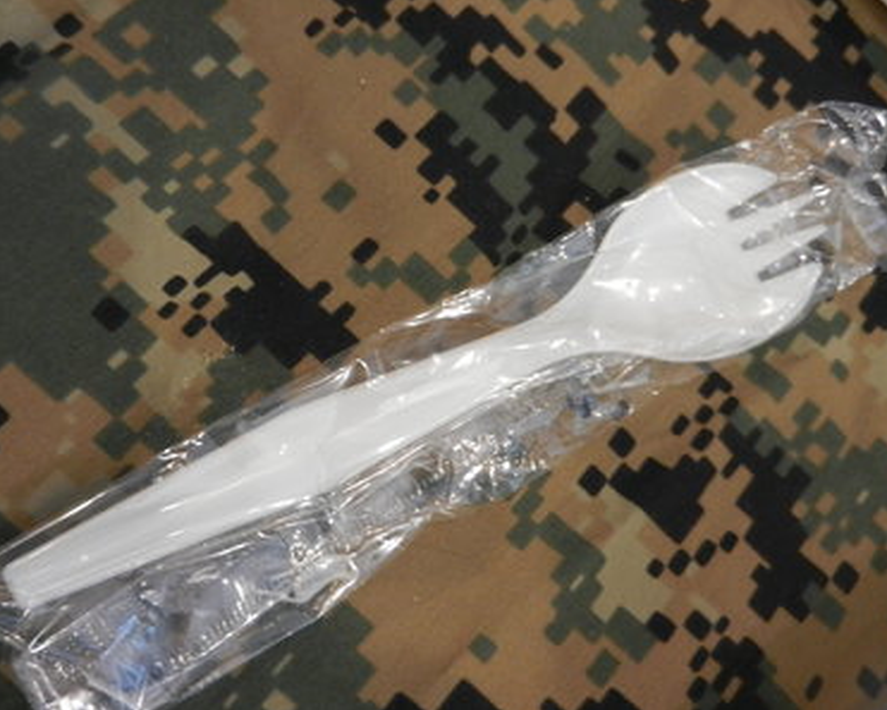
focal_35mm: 40
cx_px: 471
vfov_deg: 37.4
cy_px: 354
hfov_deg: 45.8
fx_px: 1050
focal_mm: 6.9
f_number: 4
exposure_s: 1/4
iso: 200
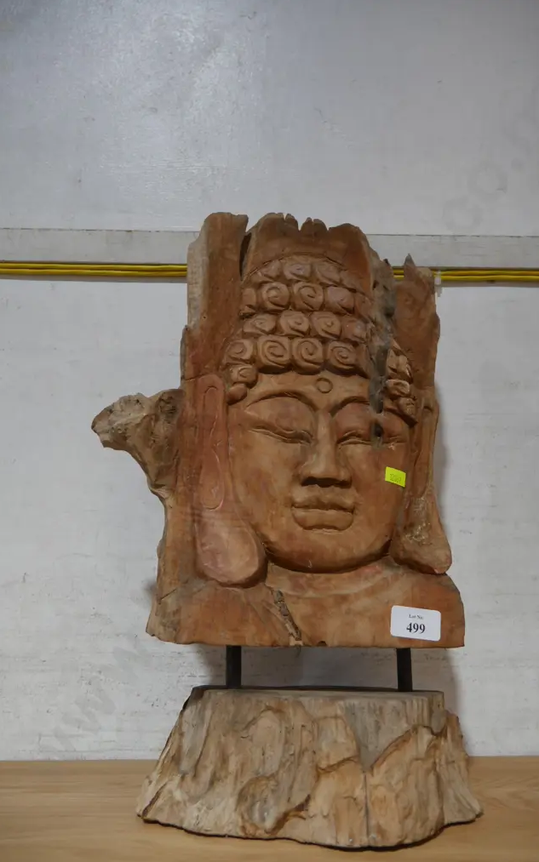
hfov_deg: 41.8
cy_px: 433
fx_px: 705
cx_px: 298
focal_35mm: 30
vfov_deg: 62.9
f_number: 3.5
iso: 320
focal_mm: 14
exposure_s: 1/60
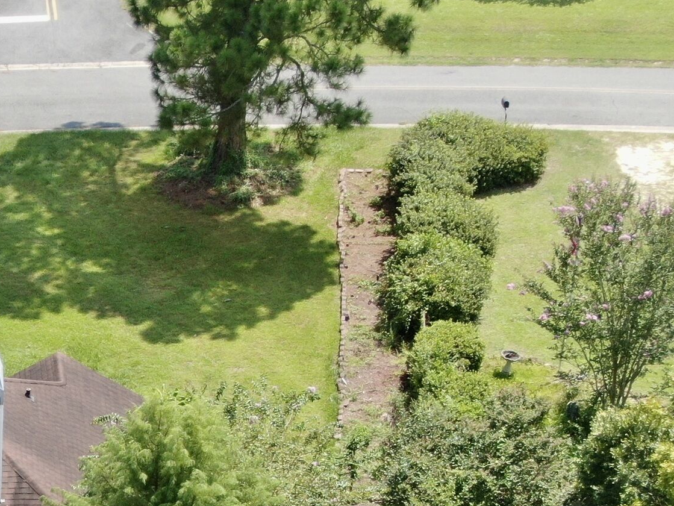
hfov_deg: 15.9
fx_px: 2298
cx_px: -190
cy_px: 549
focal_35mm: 118
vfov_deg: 12.4
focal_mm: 7.55
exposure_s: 1/320
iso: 100
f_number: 3.6
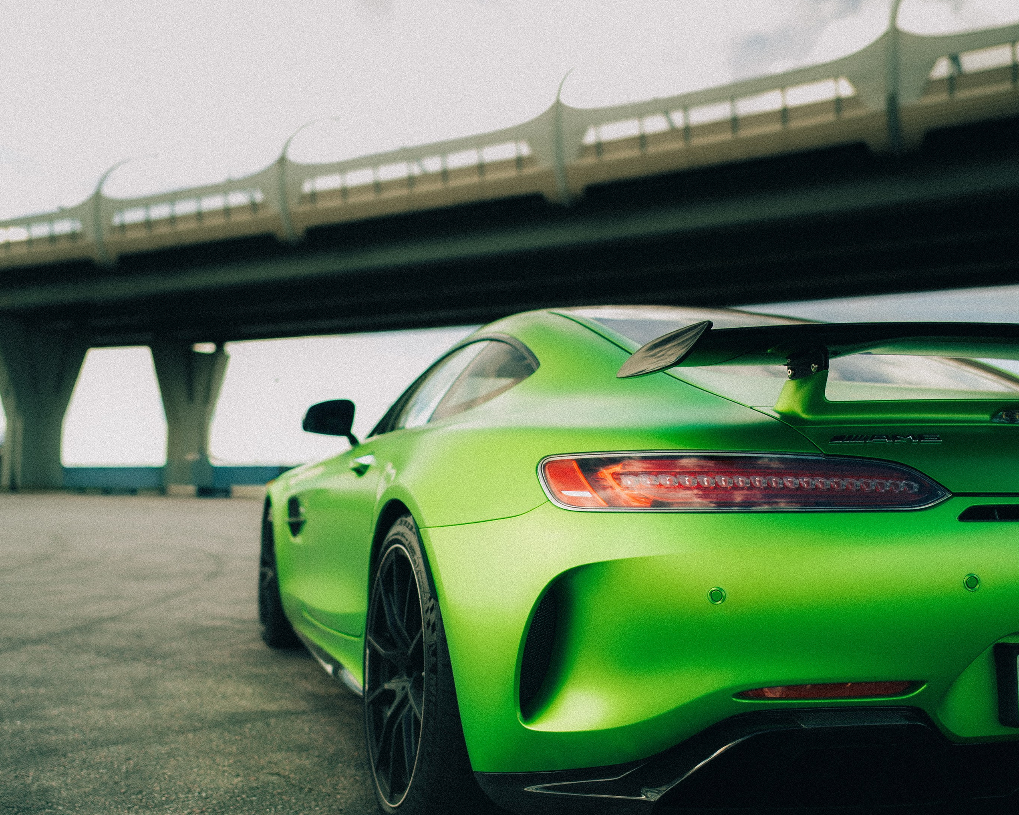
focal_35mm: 34
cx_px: 512
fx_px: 1025
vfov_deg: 43.3
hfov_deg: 52.8
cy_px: 425
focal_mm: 24
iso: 50
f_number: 1.4
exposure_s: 1/800
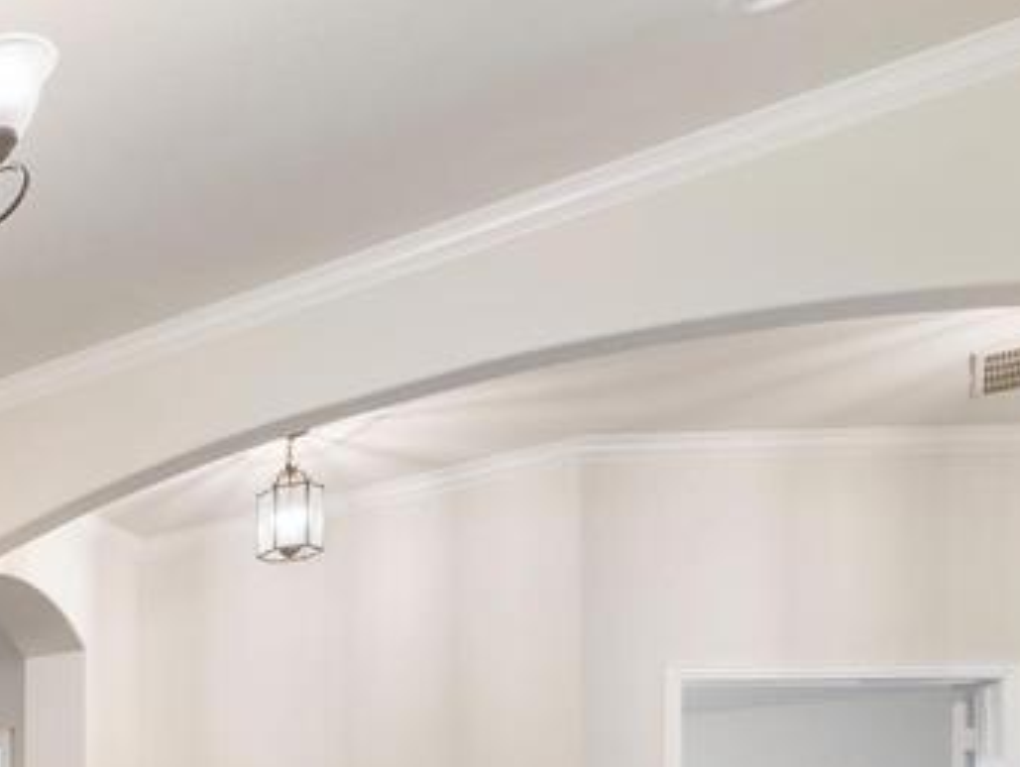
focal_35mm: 43
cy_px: 960
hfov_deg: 29.4
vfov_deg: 28.5
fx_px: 1268
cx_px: -461
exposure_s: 6
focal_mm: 10
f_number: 8
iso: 100
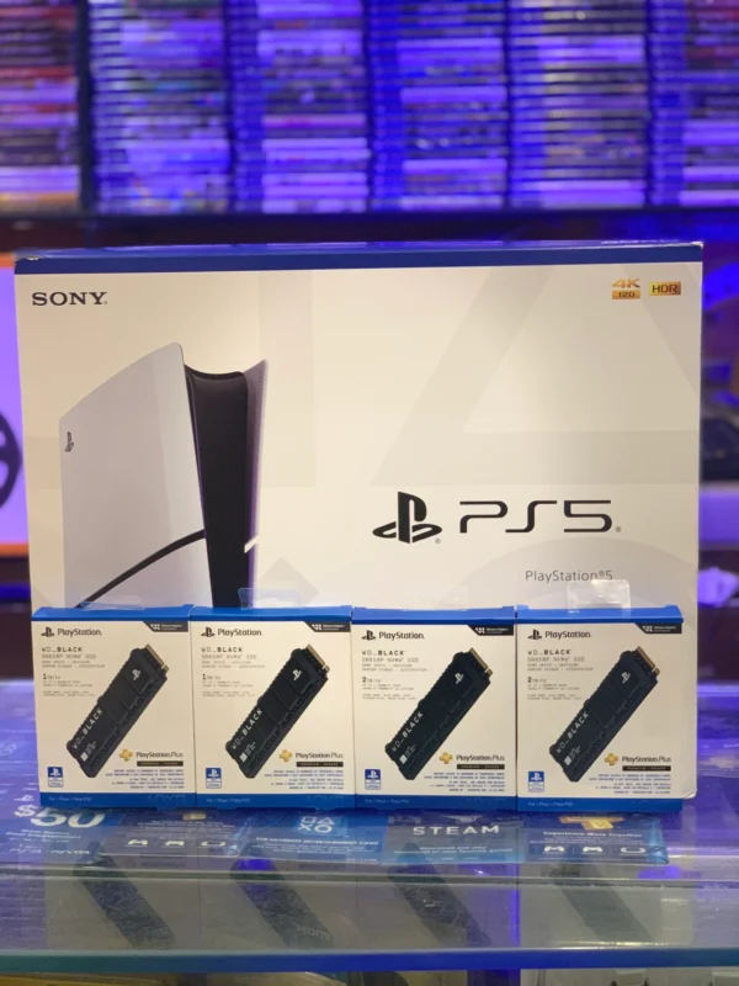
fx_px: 1480
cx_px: 370
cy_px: 493
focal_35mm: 52
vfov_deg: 36.8
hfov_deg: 28.0
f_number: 2.4
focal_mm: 6
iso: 200
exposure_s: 1/50
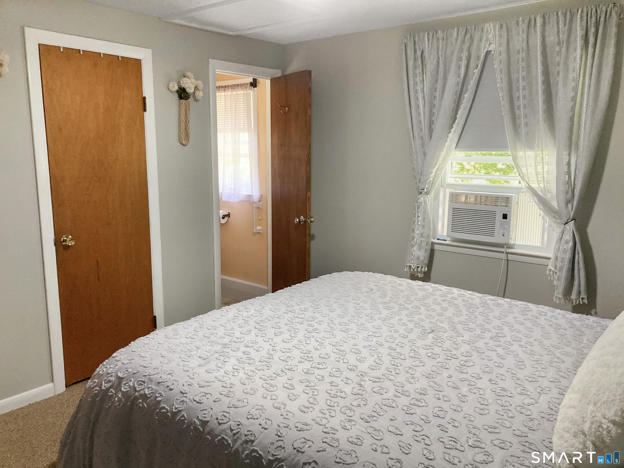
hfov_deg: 63.4
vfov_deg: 49.7
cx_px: 312
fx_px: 505
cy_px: 234
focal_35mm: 28
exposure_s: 1/60
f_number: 1.8
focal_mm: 3.99
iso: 320
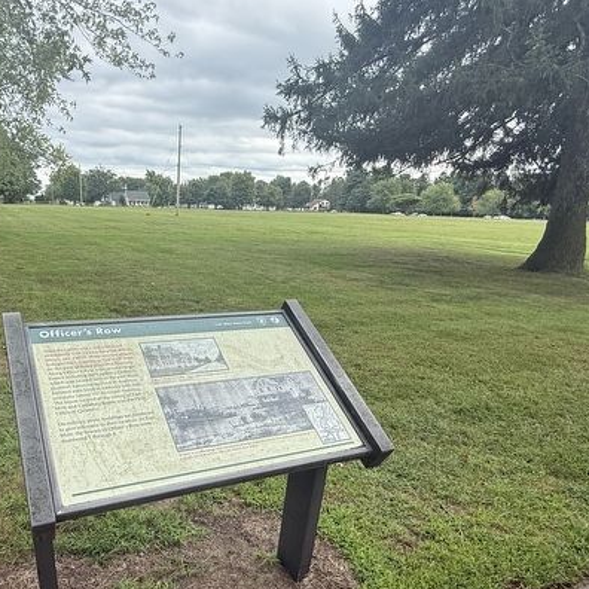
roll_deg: -2.9
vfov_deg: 61.6
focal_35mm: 25
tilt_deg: -16.9
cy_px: 385
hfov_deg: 61.3
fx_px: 481
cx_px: 192
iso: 50
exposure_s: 1/455
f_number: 2.2
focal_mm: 2.22
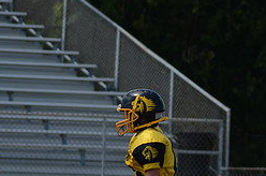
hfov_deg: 2.9
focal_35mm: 703
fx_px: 5181
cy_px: 203
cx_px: 289
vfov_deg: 1.9
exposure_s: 1/1000
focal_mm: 200
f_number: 5.6
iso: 200
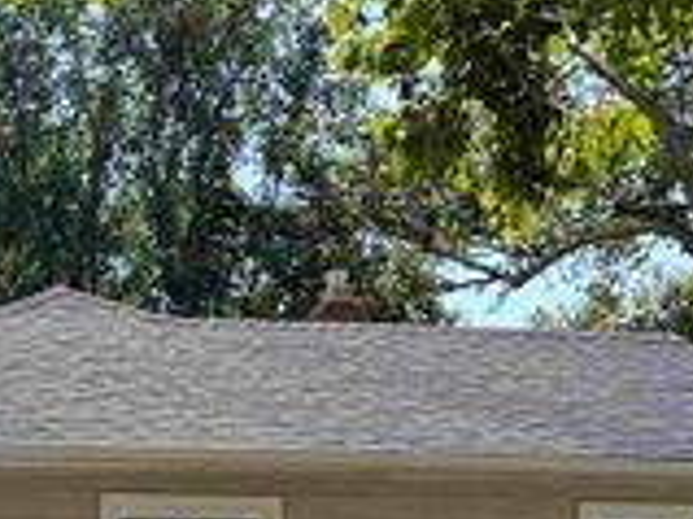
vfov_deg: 16.6
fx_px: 1640
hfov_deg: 22.7
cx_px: -31
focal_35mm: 82
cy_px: 731
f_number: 1.6
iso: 50
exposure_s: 1/2747
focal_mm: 5.96
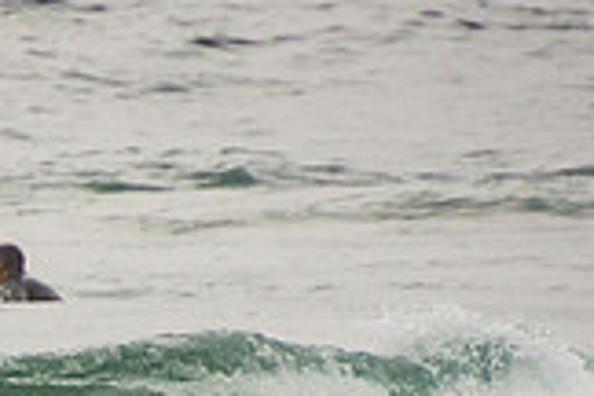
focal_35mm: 2143
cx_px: -323
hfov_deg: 1.0
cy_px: 493
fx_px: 35357
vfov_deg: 0.6
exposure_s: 1/1250
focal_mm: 400
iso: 320
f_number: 5.6
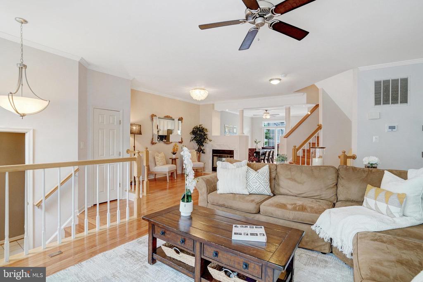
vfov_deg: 73.8
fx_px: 188
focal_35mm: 16
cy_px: 141
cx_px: 212
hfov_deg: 96.7
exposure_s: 1/50
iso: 1250
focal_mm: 16
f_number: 8
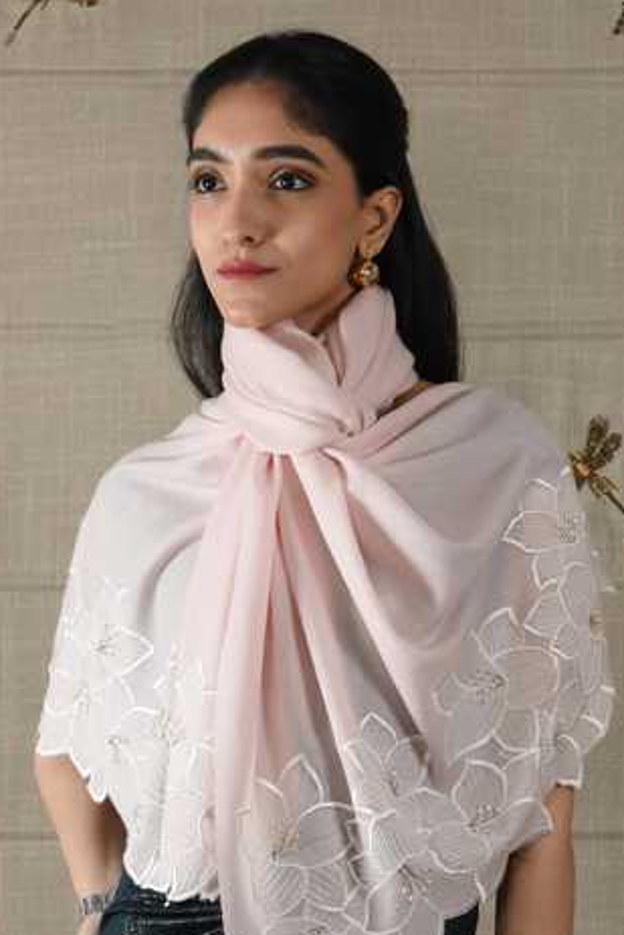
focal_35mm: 119
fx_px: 3091
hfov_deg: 11.5
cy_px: 524
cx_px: 329
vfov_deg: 17.2
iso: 160
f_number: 20
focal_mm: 105
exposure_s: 1/100
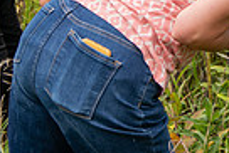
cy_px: -127
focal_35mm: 188
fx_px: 1197
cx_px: 416
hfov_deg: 10.3
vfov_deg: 7.1
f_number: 3.5
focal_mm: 44
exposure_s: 1/500
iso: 125
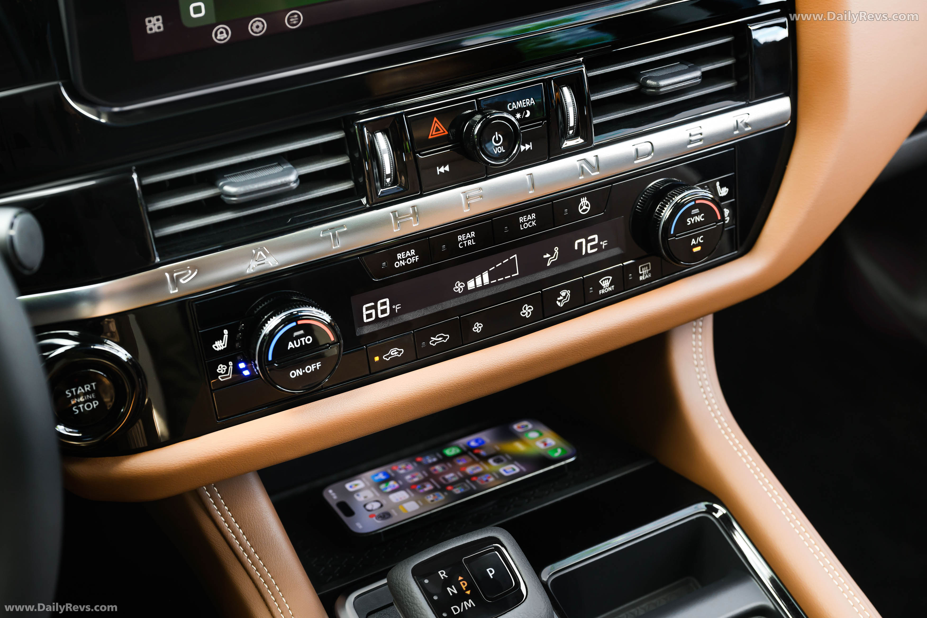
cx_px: 464
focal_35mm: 46
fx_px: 1184
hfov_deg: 42.7
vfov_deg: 29.2
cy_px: 309
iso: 1000
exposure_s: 1/40
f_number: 6.3
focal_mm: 46
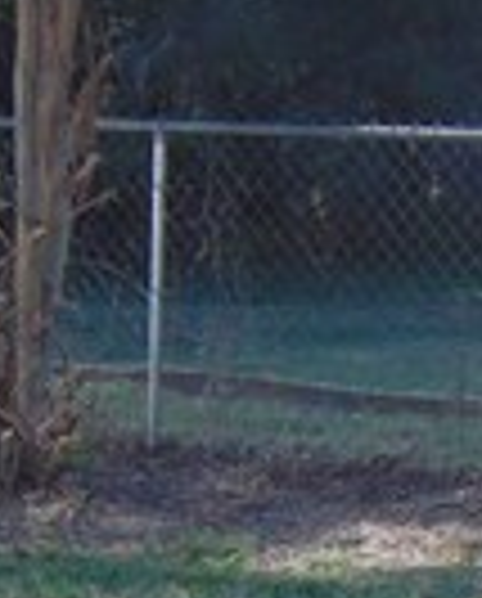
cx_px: 419
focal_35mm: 225
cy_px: 742
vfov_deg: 8.5
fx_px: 3998
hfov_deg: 6.9
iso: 80
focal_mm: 5.4
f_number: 3.1
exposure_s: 1/500
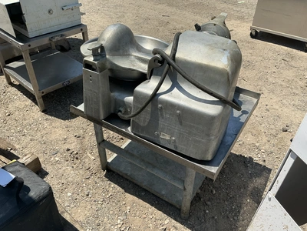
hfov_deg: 63.4
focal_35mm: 28
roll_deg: -1.9
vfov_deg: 49.7
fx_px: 248
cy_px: 116
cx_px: 154
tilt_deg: -37.5
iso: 25
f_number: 1.8
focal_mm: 3
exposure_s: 1/2227
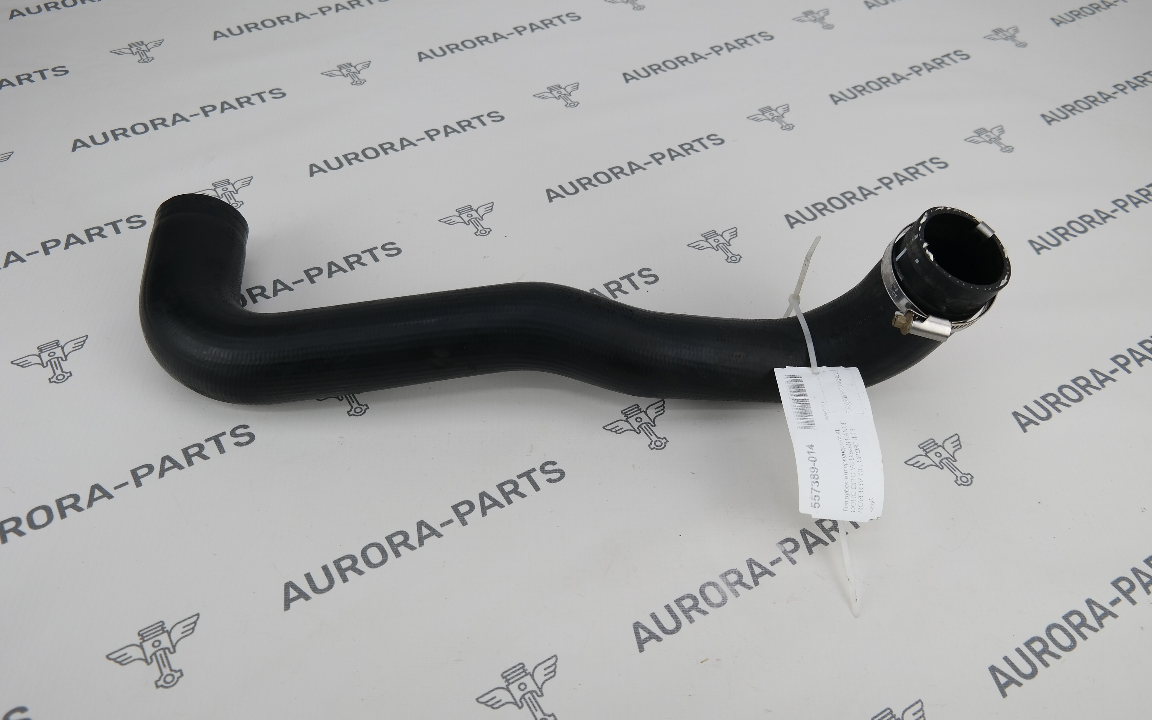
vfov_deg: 41.8
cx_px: 581
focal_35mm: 30
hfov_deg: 62.9
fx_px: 942
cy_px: 341
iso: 100
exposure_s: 1/100
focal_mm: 19
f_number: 4
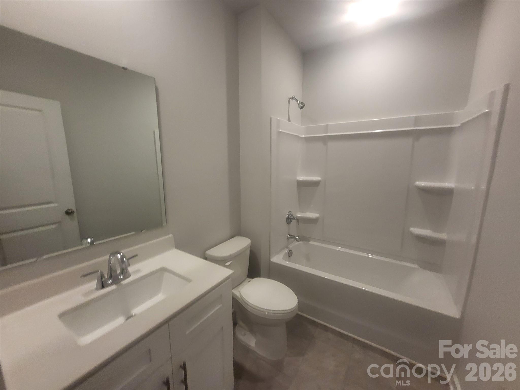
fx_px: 195
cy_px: 195
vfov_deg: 89.9
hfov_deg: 106.2
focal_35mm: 13
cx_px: 260
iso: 160
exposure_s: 1/60
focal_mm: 1.74
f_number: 2.2
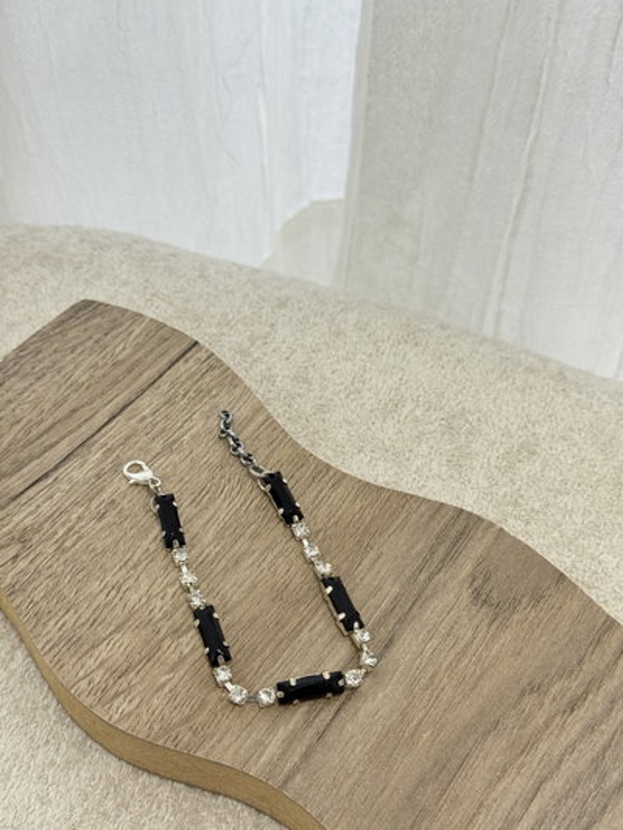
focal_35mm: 48
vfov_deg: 39.6
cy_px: 415
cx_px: 312
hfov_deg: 30.3
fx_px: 1151
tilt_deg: -50.6
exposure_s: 1/50
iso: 125
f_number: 1.78
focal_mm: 6.76
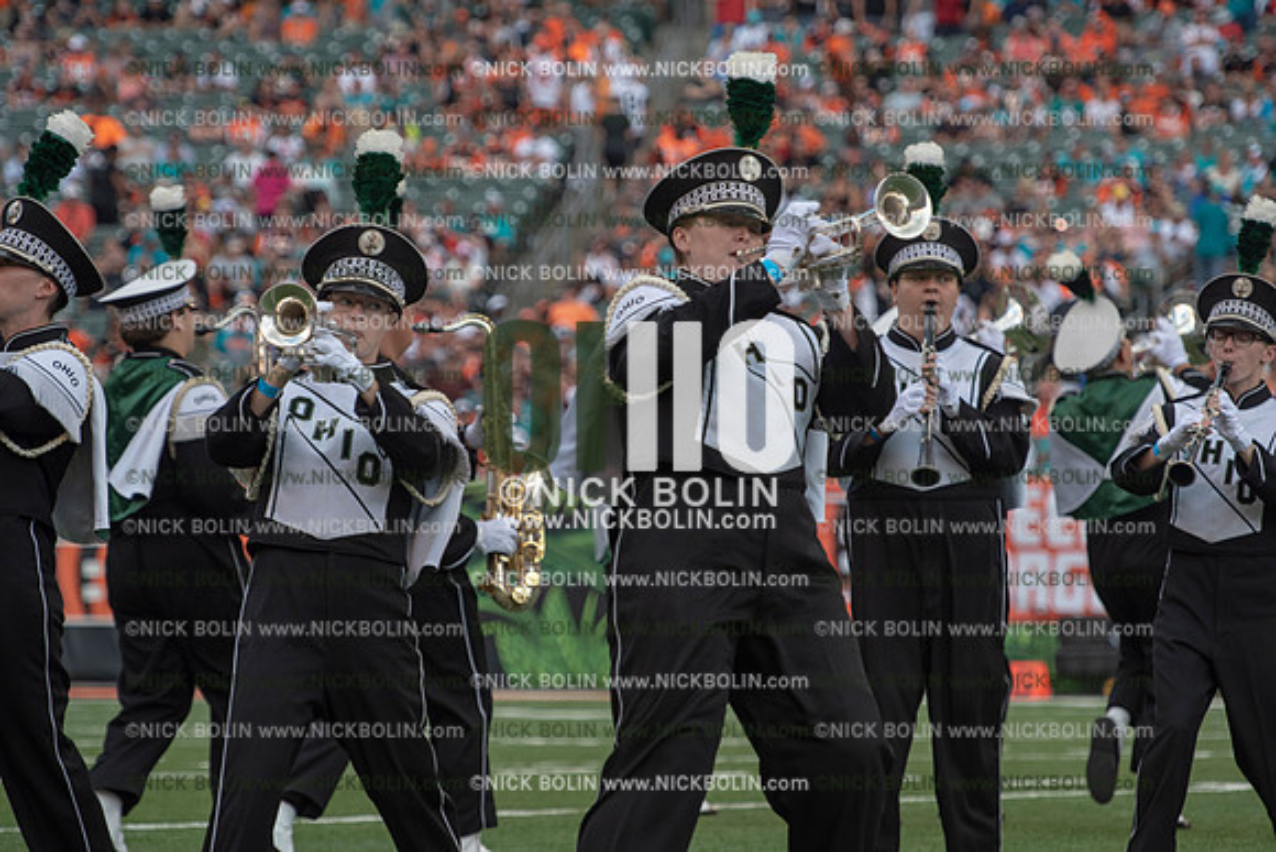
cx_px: 638
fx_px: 7445
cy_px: 426
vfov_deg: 6.5
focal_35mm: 210
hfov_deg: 9.8
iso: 400
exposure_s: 1/1250
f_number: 5.6
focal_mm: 210
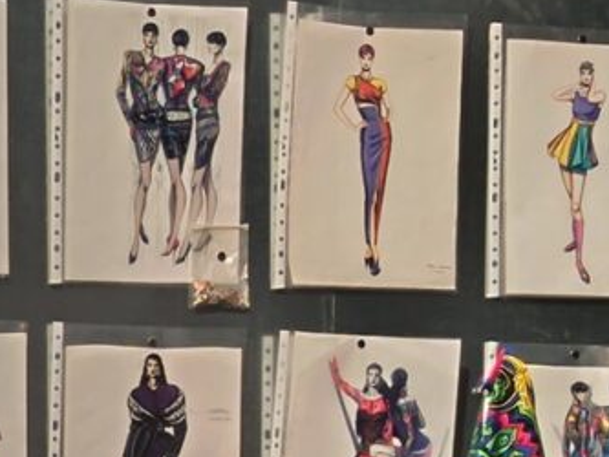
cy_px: 684
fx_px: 2112
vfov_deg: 11.8
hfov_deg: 16.2
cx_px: 68
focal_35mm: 120
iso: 1082
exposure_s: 1/33.3
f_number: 1.75
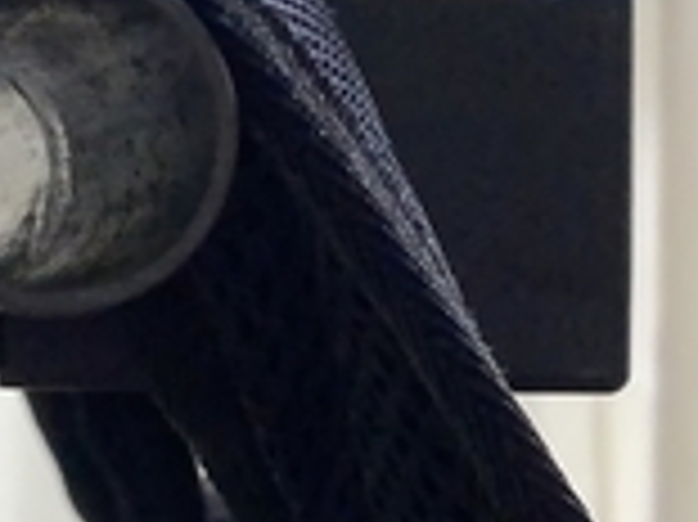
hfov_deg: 14.7
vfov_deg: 11.0
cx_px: 153
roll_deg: -2.3
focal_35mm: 134
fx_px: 2700
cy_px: 302
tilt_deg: +14.0
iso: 250
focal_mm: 4.25
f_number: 1.8
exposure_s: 1/50
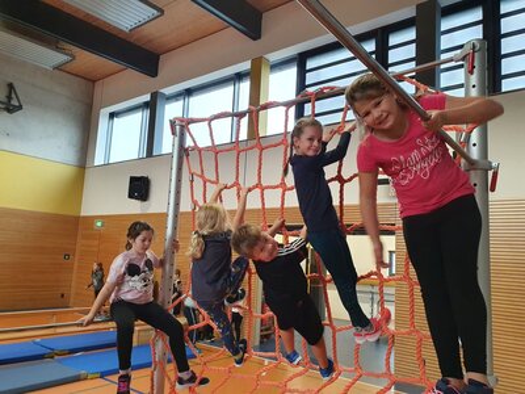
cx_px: 262
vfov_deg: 53.1
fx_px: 394
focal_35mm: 26
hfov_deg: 67.3
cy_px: 197
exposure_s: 1/50
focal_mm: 4.32
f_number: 2.4
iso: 250
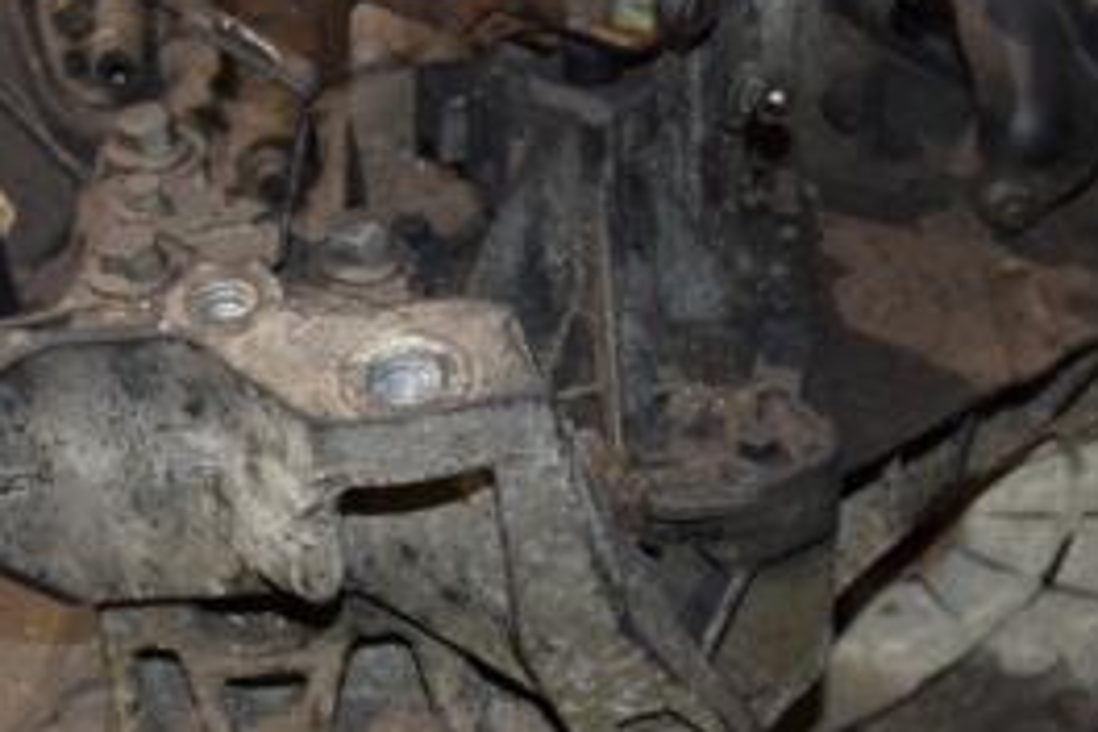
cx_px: 507
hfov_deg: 23.9
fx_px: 2596
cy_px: 445
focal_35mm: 85
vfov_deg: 16.0
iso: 800
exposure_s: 1/60
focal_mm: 25
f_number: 5
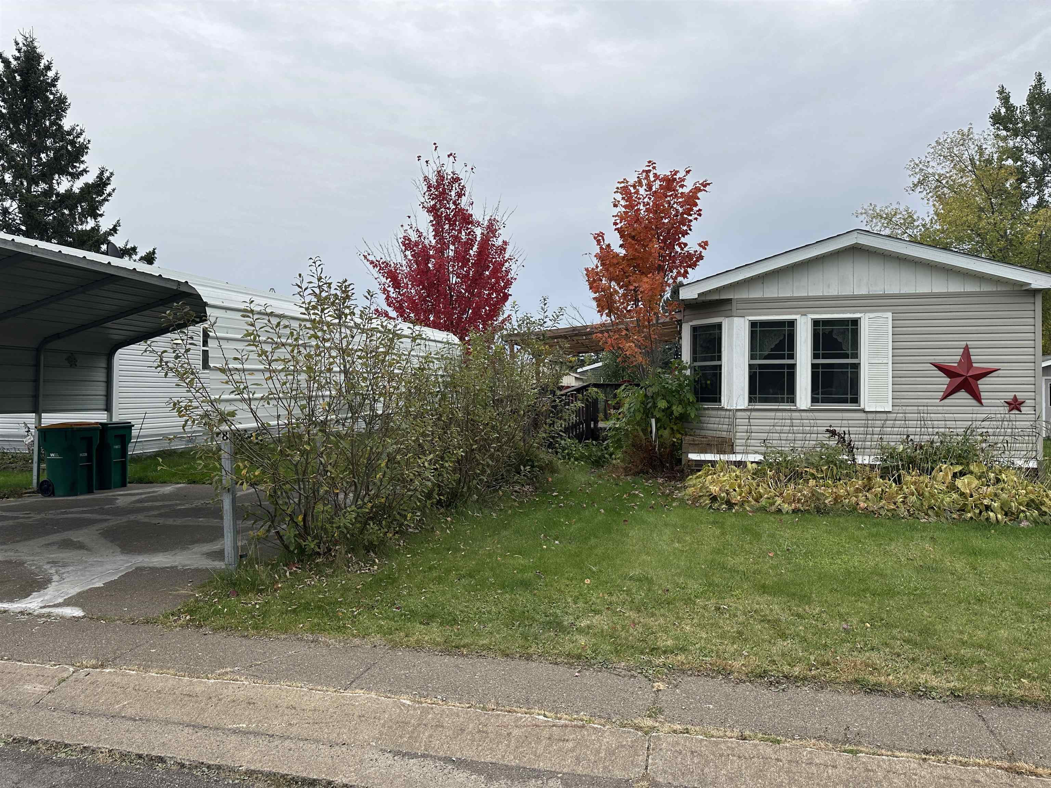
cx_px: 526
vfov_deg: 56.8
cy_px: 394
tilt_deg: +0.4
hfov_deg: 71.6
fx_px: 729
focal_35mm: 24
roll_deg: -0.5
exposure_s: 1/1988
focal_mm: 6.86
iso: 80
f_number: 1.78
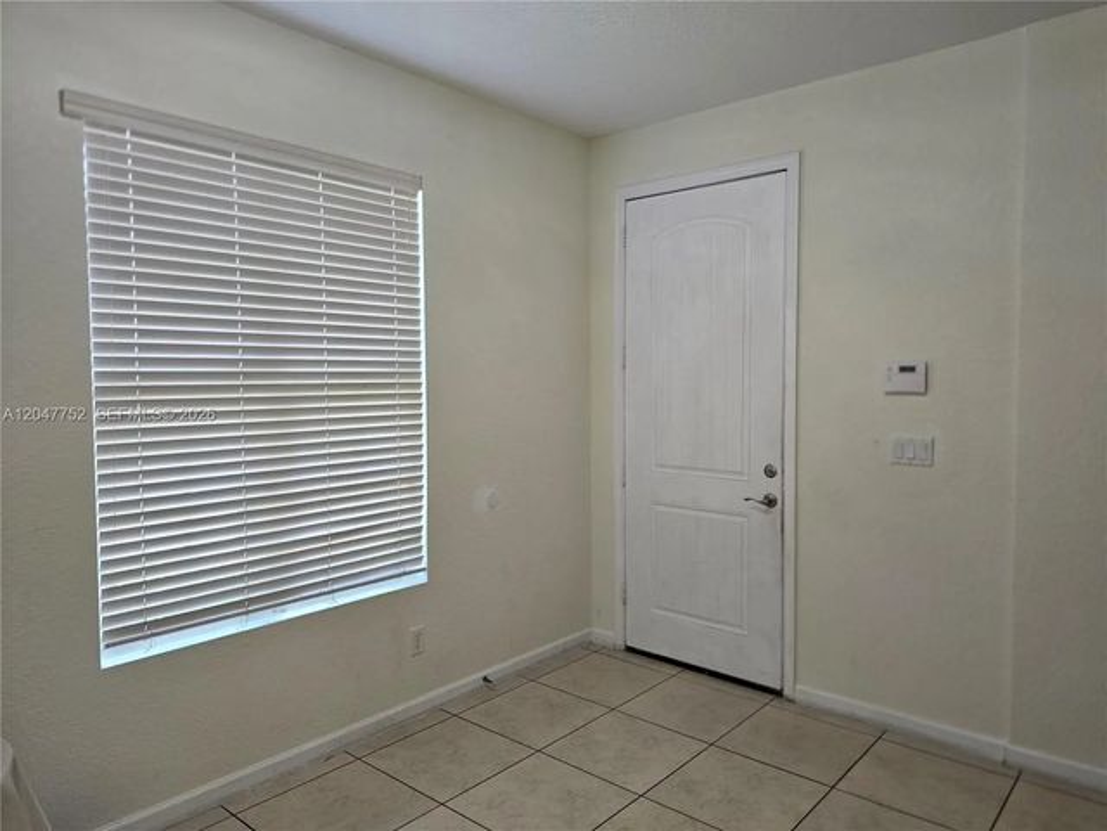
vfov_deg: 58.9
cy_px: 416
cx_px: 554
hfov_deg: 73.9
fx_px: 736
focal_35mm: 23
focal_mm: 6.3
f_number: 1.7
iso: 250
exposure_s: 1/120
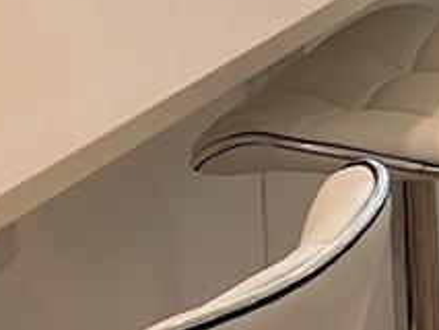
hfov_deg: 10.9
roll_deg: +0.6
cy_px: -140
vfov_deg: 8.3
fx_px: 2233
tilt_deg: -13.6
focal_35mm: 176
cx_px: 598
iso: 50
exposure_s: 1/120
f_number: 1.8
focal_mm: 4.25
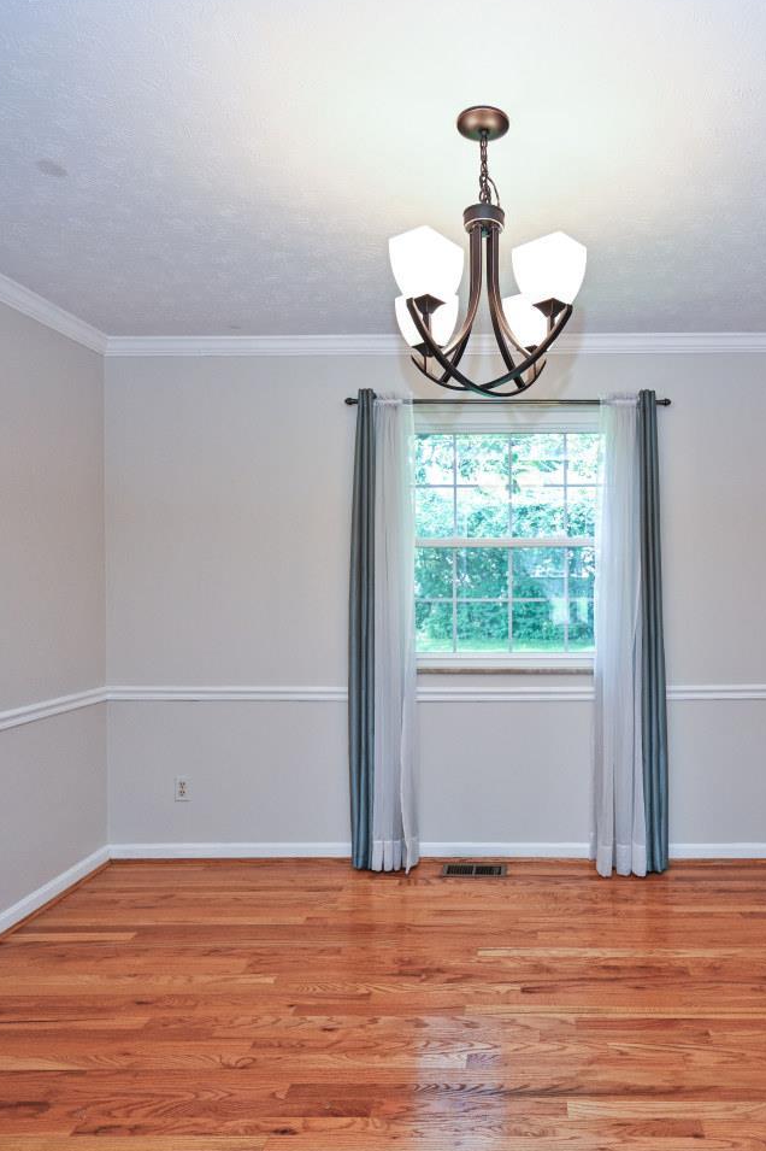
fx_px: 703
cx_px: 518
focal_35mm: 22
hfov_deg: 55.8
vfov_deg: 78.6
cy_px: 586
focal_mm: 14
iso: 200
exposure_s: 1/60
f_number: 4
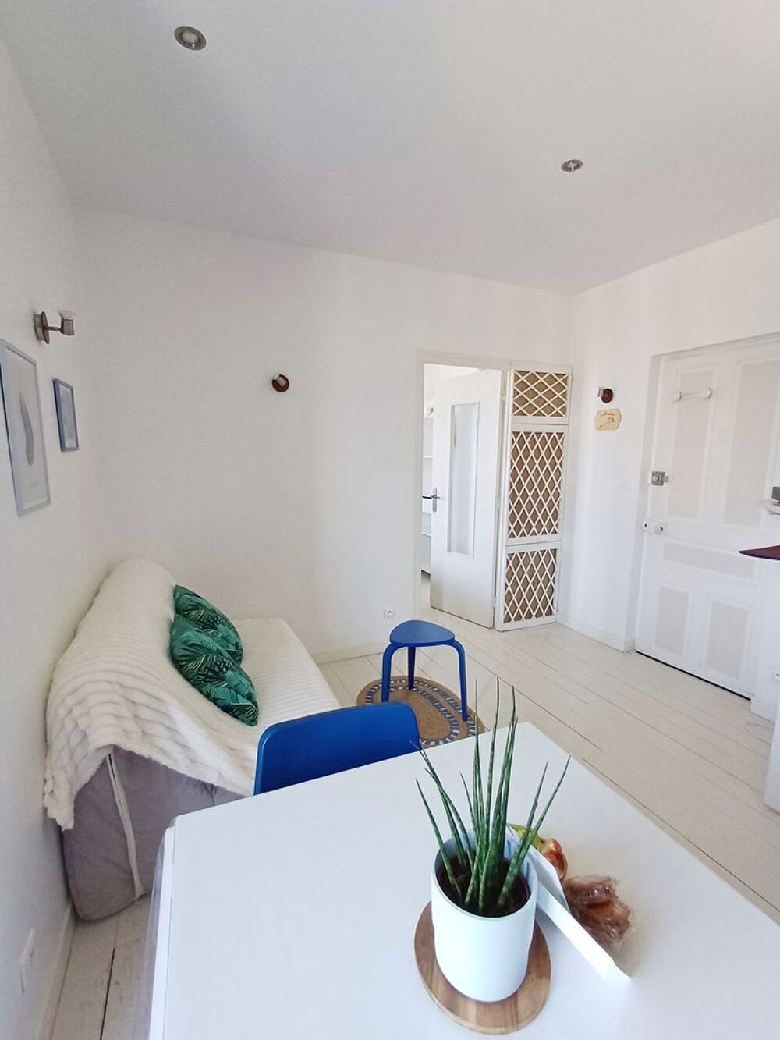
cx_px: 390
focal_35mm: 16
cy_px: 520
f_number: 2.2
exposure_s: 1/60
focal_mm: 1.64
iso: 160
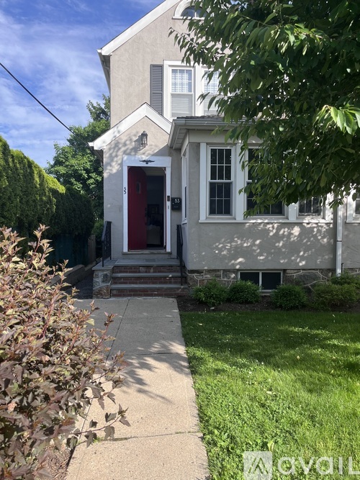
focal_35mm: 26
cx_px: 180
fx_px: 361
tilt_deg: +0.1
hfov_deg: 53.0
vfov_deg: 67.3
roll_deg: -0.4
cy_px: 240
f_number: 1.6
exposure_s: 1/1536
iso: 50
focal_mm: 5.1
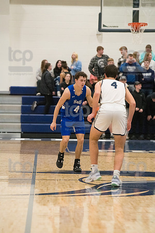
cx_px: 78
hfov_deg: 7.4
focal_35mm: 185
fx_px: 1195
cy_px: 116
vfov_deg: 11.1
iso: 8000
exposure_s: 1/1600
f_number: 4.5
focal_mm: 185
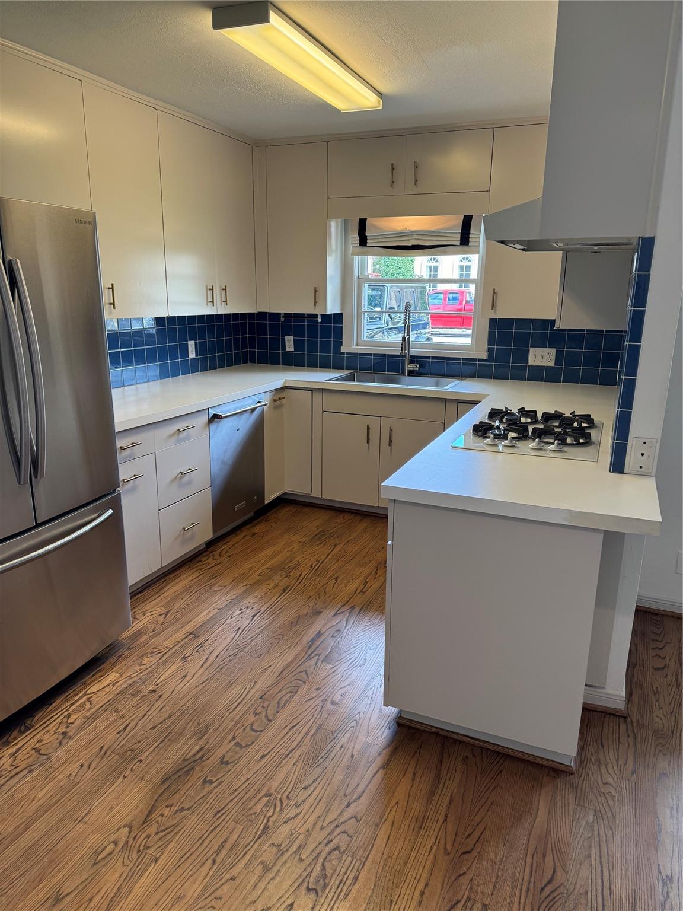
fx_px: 631
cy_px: 456
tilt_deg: -14.9
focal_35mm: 24
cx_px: 342
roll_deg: -0.5
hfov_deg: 56.8
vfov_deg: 71.6
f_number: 1.78
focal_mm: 6.76
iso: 160
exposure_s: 1/120
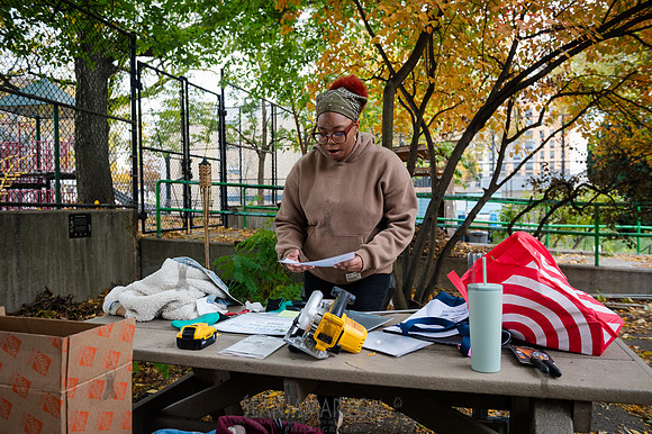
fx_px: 507
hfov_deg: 65.5
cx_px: 326
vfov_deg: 46.4
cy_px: 217
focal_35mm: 28
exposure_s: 1/640
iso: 2000
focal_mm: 28
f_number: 4.5
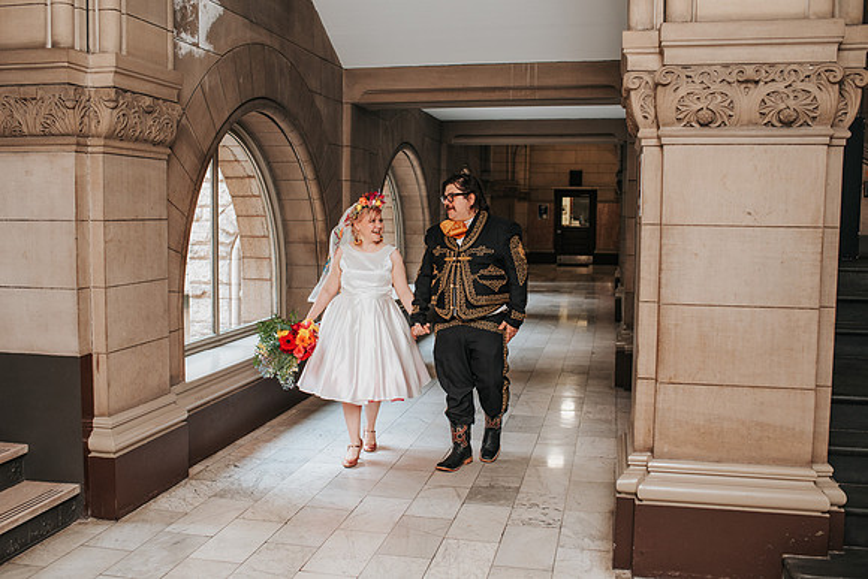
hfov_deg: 51.7
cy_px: 289
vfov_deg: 35.9
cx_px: 414
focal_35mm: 37
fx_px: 895
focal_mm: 35
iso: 1000
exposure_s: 1/200
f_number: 3.5
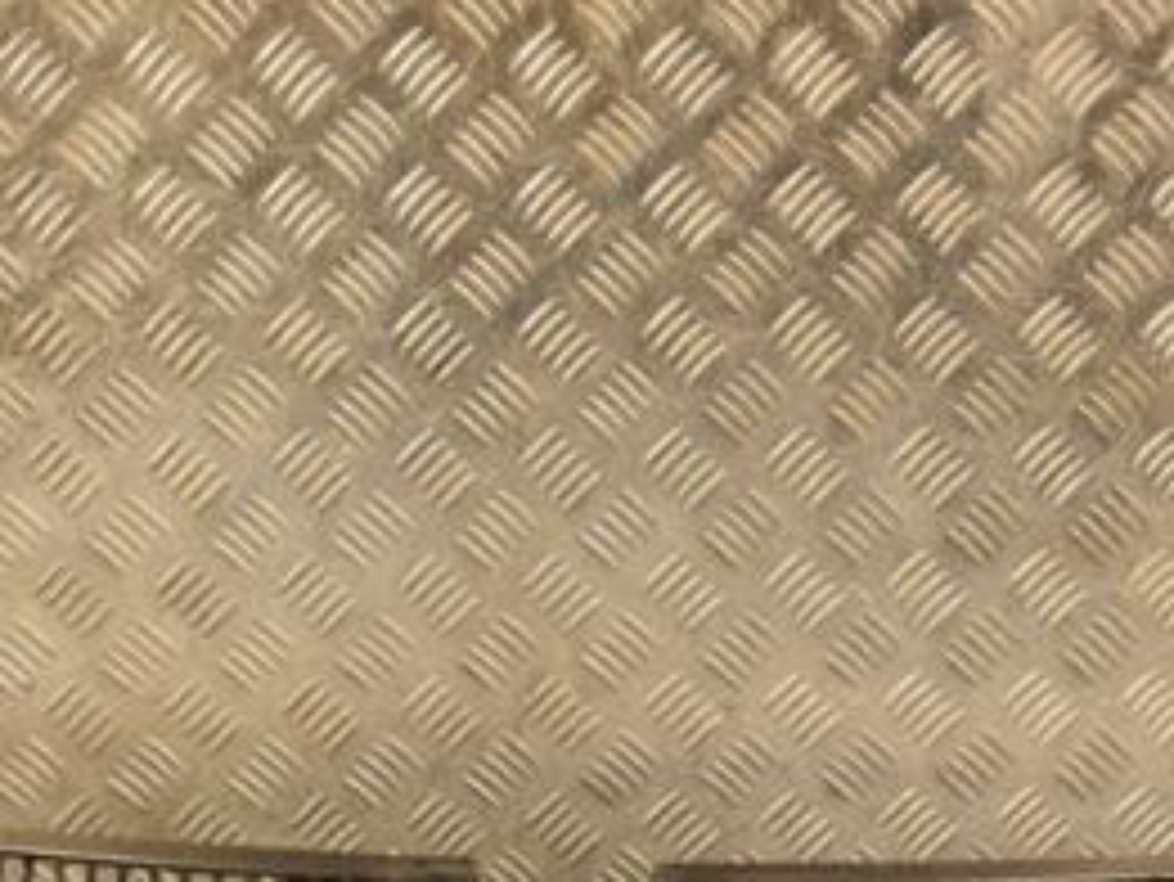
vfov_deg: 19.7
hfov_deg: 26.7
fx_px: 2477
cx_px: 594
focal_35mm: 73
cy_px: 819
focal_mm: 22
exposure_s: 1/125
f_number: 5.6
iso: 800
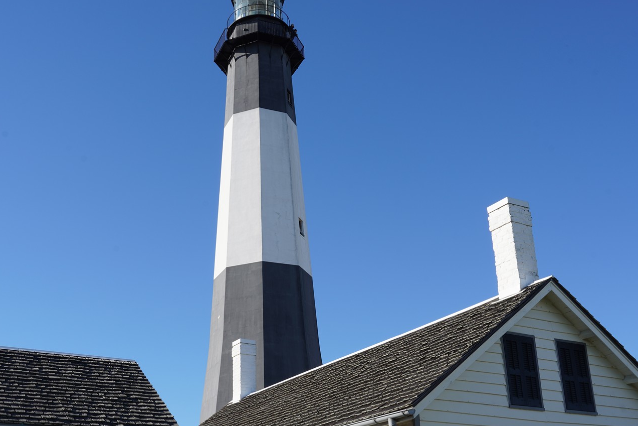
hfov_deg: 44.3
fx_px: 780
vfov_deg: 30.4
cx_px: 262
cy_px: 257
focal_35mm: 44
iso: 100
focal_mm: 28
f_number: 14
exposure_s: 1/100
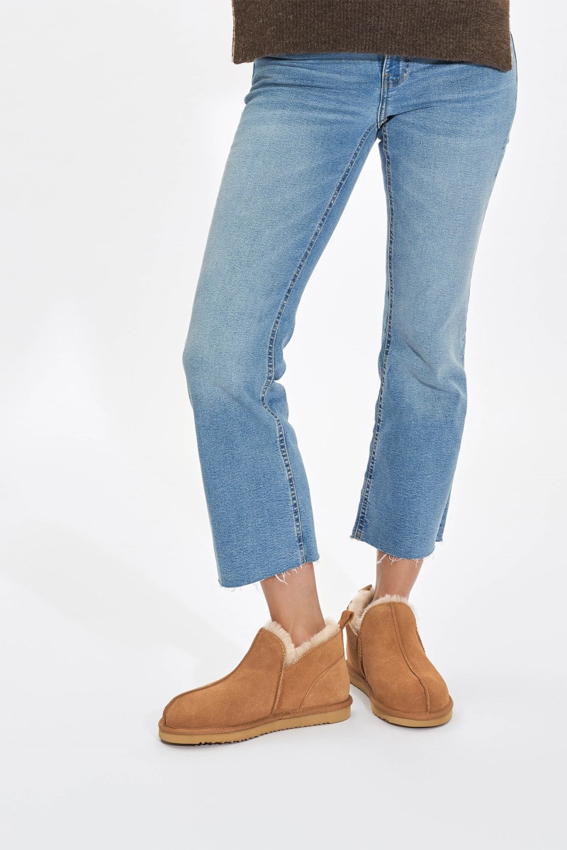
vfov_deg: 44.2
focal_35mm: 44
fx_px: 1047
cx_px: 284
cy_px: 425
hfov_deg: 30.3
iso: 100
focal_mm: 44.3
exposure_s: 1/160
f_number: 8
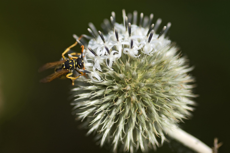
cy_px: 76
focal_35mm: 158
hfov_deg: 13.1
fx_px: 1005
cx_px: 115
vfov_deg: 8.7
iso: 200
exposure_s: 1/2000
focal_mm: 105
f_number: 2.8
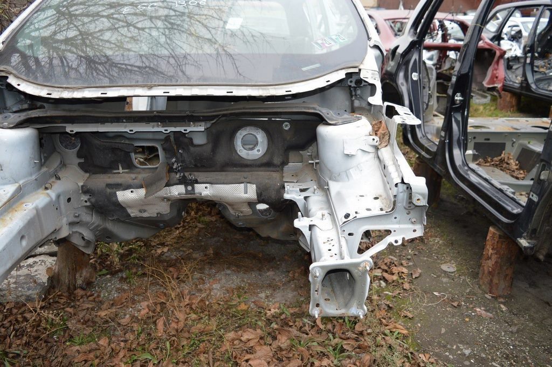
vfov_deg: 47.9
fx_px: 414
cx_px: 276
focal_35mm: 27
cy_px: 184
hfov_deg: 67.4
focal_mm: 18
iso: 200
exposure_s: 1/125
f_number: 4
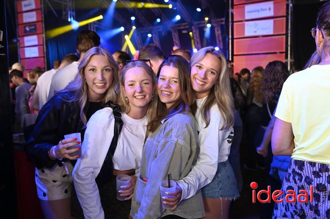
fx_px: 311
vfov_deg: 38.8
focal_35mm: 34
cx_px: 165
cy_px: 110
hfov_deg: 55.8
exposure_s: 1/60
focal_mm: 34
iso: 1800
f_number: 4
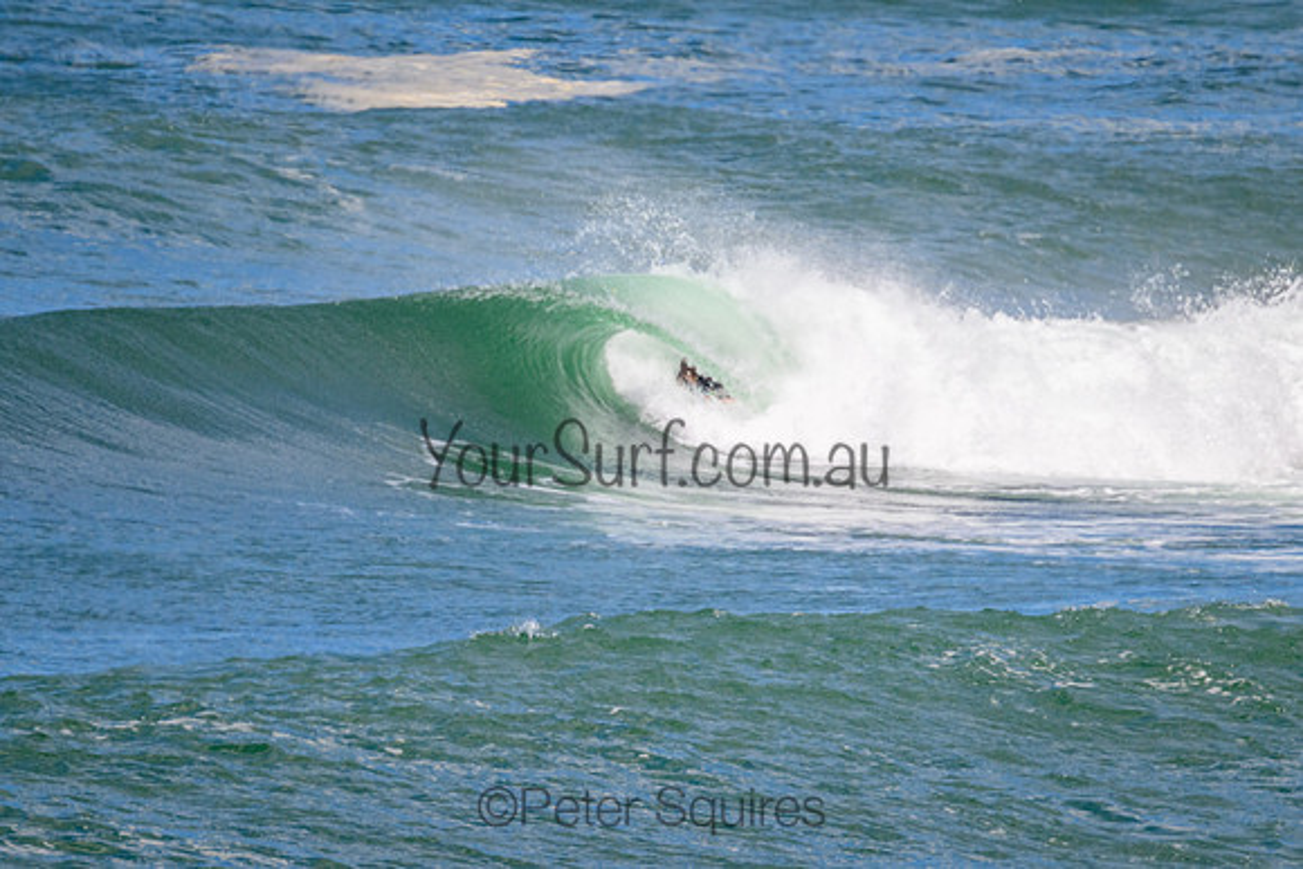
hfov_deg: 1.9
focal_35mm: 1101
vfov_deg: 1.3
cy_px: 466
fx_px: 39846
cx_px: 648
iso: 900
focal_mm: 800
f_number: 11
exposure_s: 1/2000
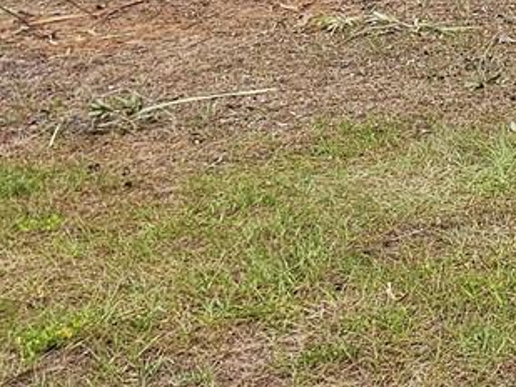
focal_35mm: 119
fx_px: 1775
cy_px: -424
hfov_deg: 12.8
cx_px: 1229
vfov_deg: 11.1
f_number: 1.7
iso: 50
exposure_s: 1/120
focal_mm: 6.3
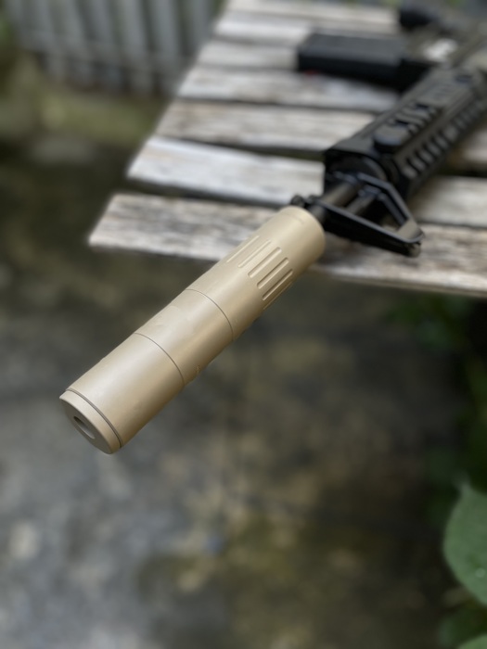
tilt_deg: -49.7
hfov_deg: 53.1
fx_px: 488
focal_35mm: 26
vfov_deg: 67.3
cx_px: 244
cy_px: 324
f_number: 1.6
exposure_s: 1/208
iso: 40
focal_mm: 4.2
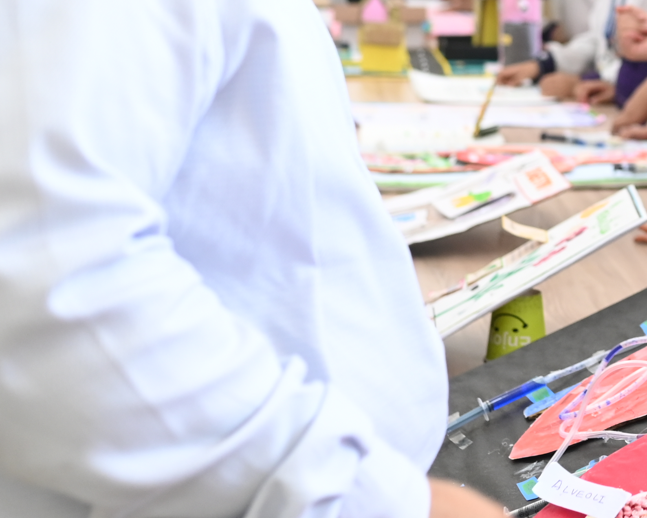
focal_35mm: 125
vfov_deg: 12.2
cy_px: -29
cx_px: 895
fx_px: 2394
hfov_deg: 14.6
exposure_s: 1/160
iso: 640
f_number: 3.2
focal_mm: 35
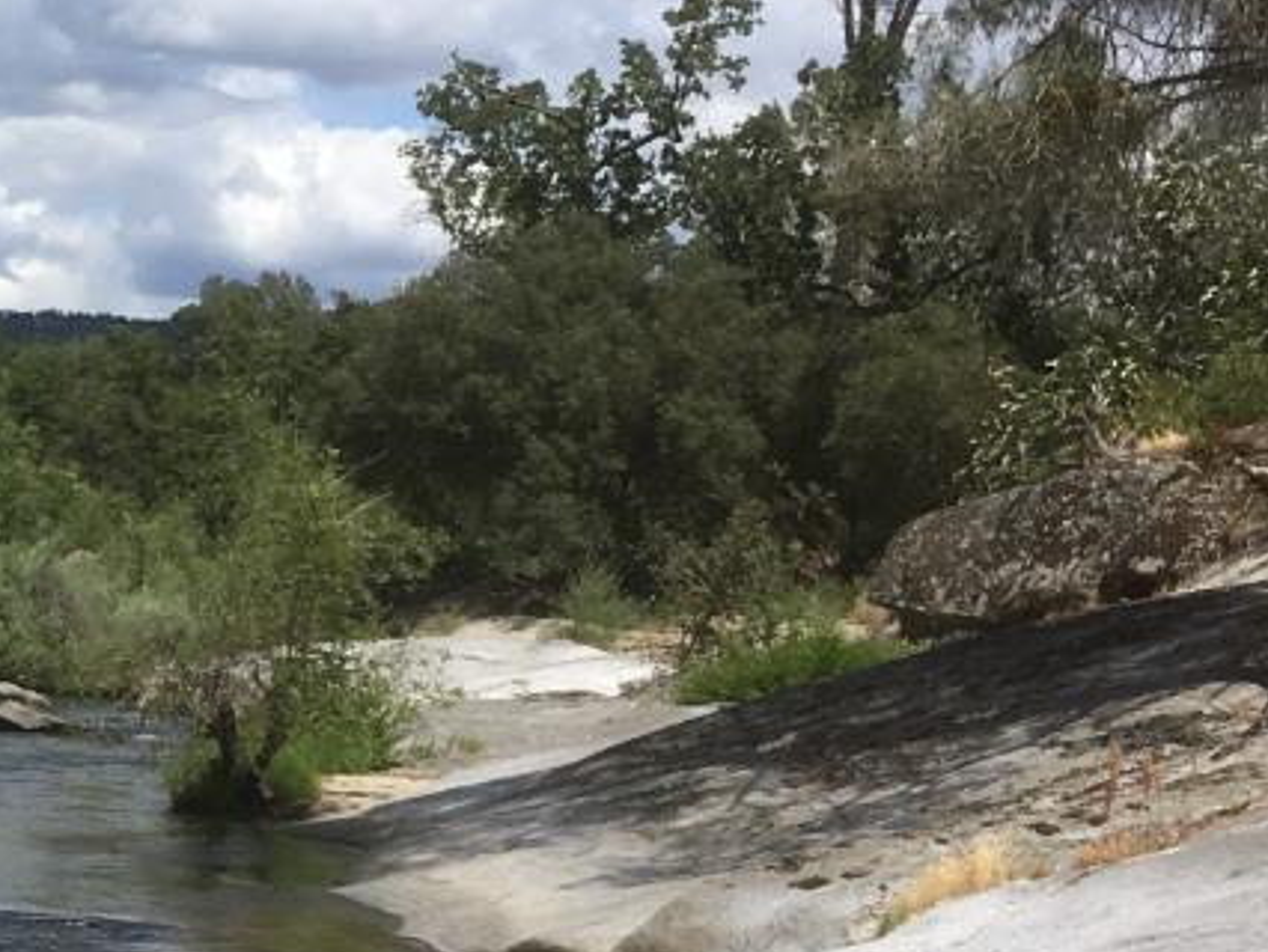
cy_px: 742
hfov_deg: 17.5
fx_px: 3738
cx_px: -589
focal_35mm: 102
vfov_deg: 14.4
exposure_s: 1/2331
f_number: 2.2
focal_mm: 4.15
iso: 25
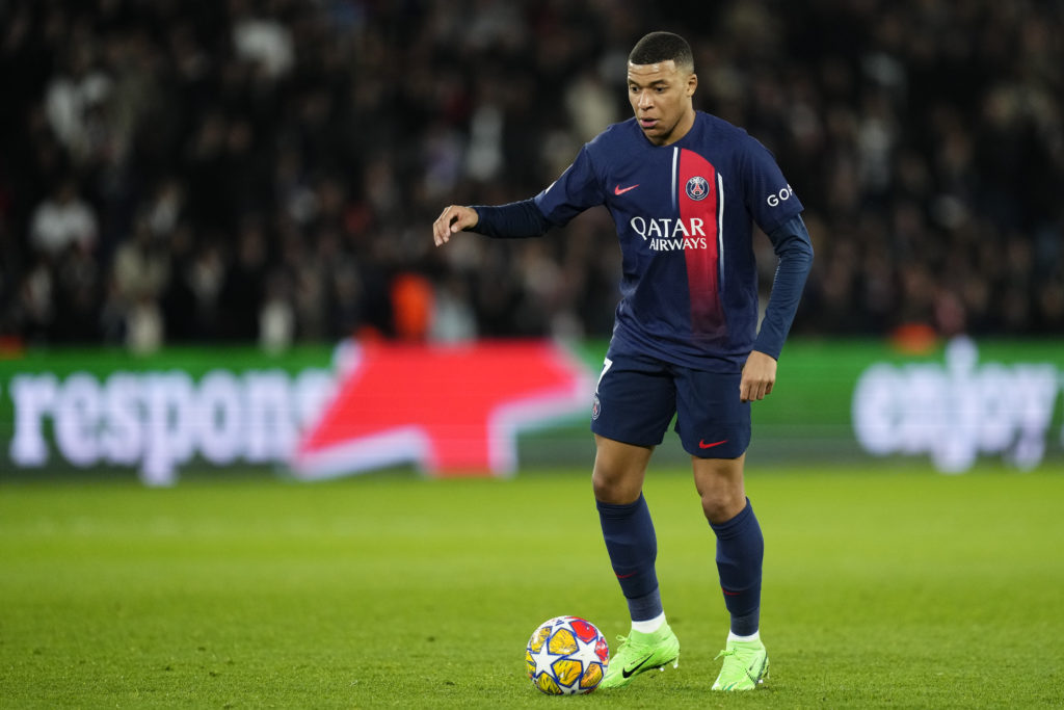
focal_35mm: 400
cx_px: 532
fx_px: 11823
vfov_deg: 3.4
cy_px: 355
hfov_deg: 5.2
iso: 2500
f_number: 2.8
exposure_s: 1/1600
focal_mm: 400
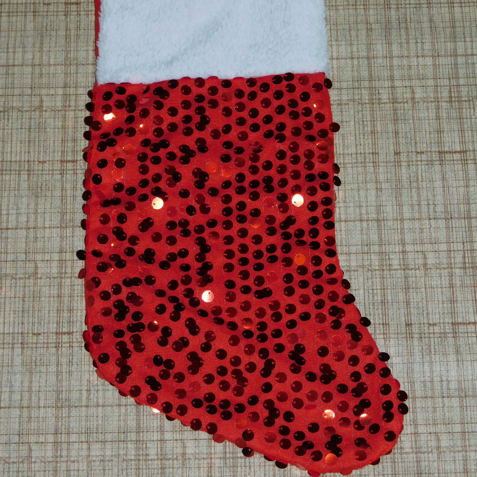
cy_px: 199
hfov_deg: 16.1
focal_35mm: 108
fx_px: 1684
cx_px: 240
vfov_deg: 16.1
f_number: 4.5
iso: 200
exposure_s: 1/60
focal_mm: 16.1
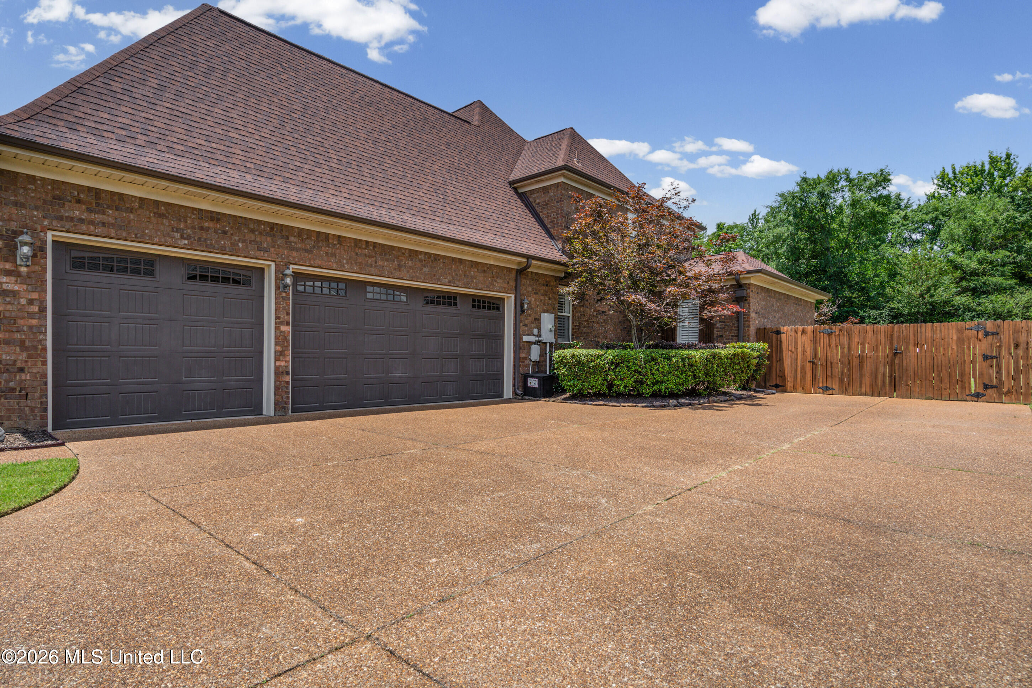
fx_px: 516
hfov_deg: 90.0
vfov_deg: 67.4
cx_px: 516
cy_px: 344
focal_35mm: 18
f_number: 9.5
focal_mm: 18
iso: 800
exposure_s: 1/350
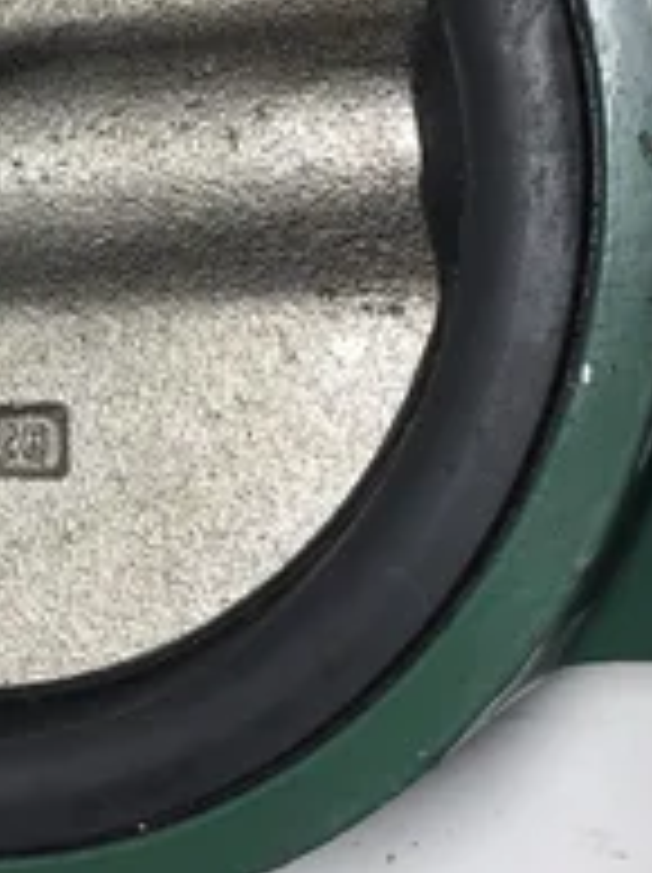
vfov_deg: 29.7
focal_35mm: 64
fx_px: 1611
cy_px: 198
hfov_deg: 22.1
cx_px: 18
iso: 32
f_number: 2.4
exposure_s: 1/120
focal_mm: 3.3
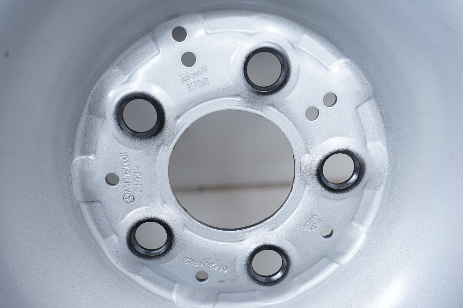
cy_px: 154
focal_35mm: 32
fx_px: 411
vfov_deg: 41.1
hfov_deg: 58.8
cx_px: 232
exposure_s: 1/125
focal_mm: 32
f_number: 5.6
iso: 250
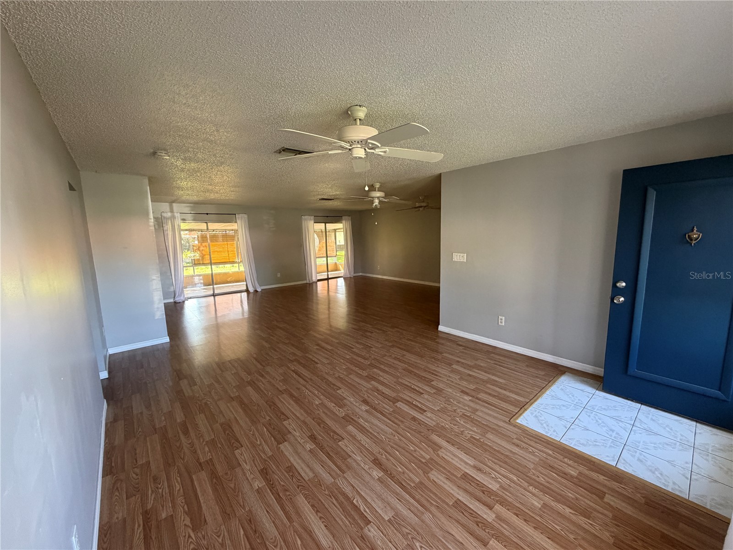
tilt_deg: -8.4
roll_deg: +2.5
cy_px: 275
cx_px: 366
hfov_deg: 102.1
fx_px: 296
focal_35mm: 14
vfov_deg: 85.7
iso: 320
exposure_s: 1/74
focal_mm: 2.22
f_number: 2.2
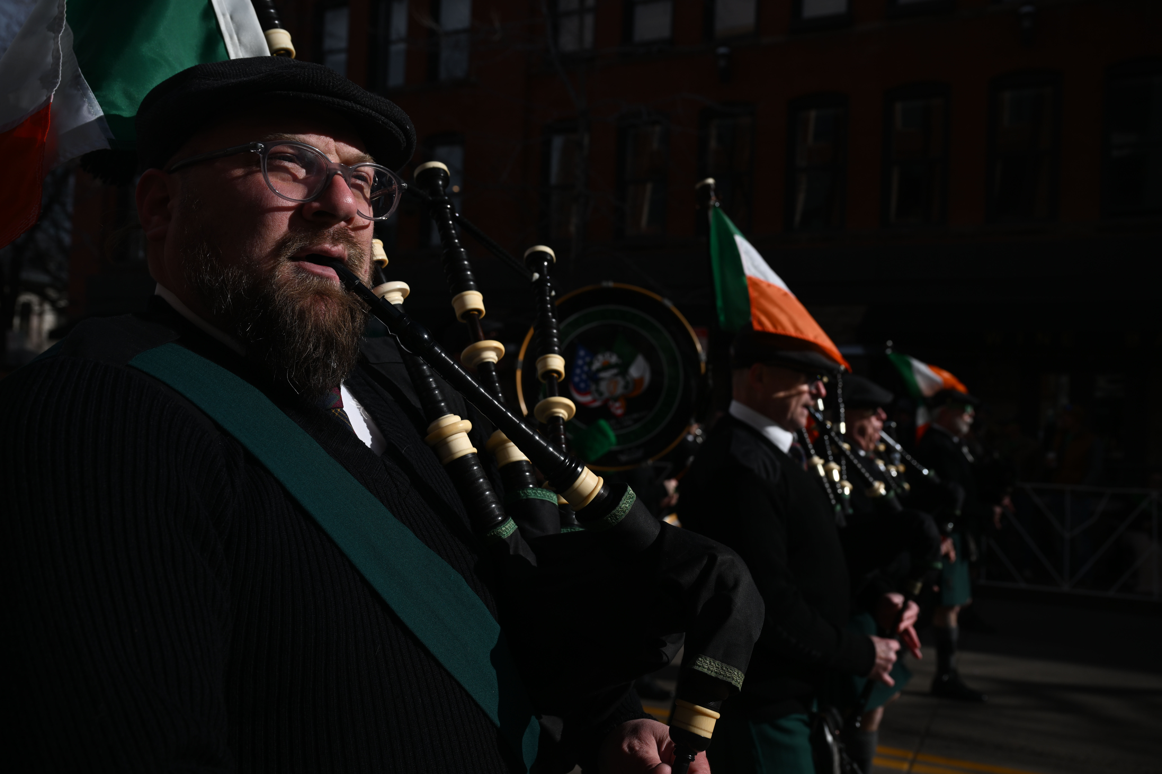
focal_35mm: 32
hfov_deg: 59.5
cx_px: 581
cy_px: 387
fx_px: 1017
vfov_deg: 41.7
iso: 64
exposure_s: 1/1000
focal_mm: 31.5
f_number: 5.6
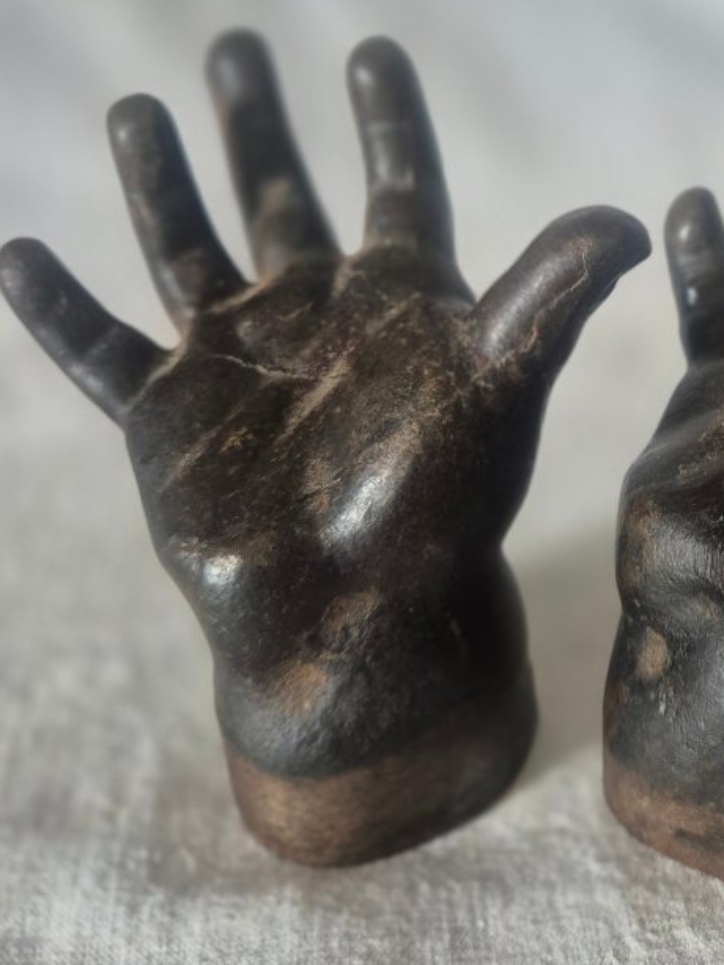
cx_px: 623
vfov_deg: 41.6
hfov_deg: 31.0
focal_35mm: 45
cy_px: 326
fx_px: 1254
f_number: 1.8
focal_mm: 5.4
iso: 800
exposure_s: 1/100
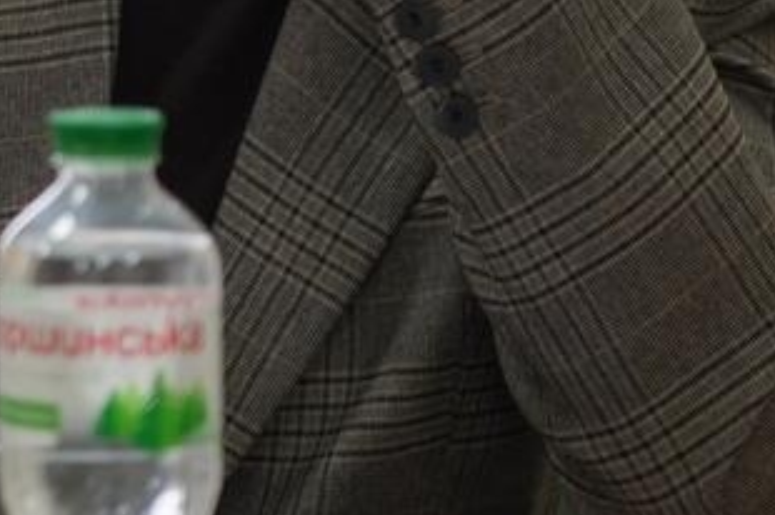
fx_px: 8752
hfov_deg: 5.0
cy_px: -315
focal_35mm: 407
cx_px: -742
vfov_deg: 3.4
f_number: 4
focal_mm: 84
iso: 800
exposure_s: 1/160
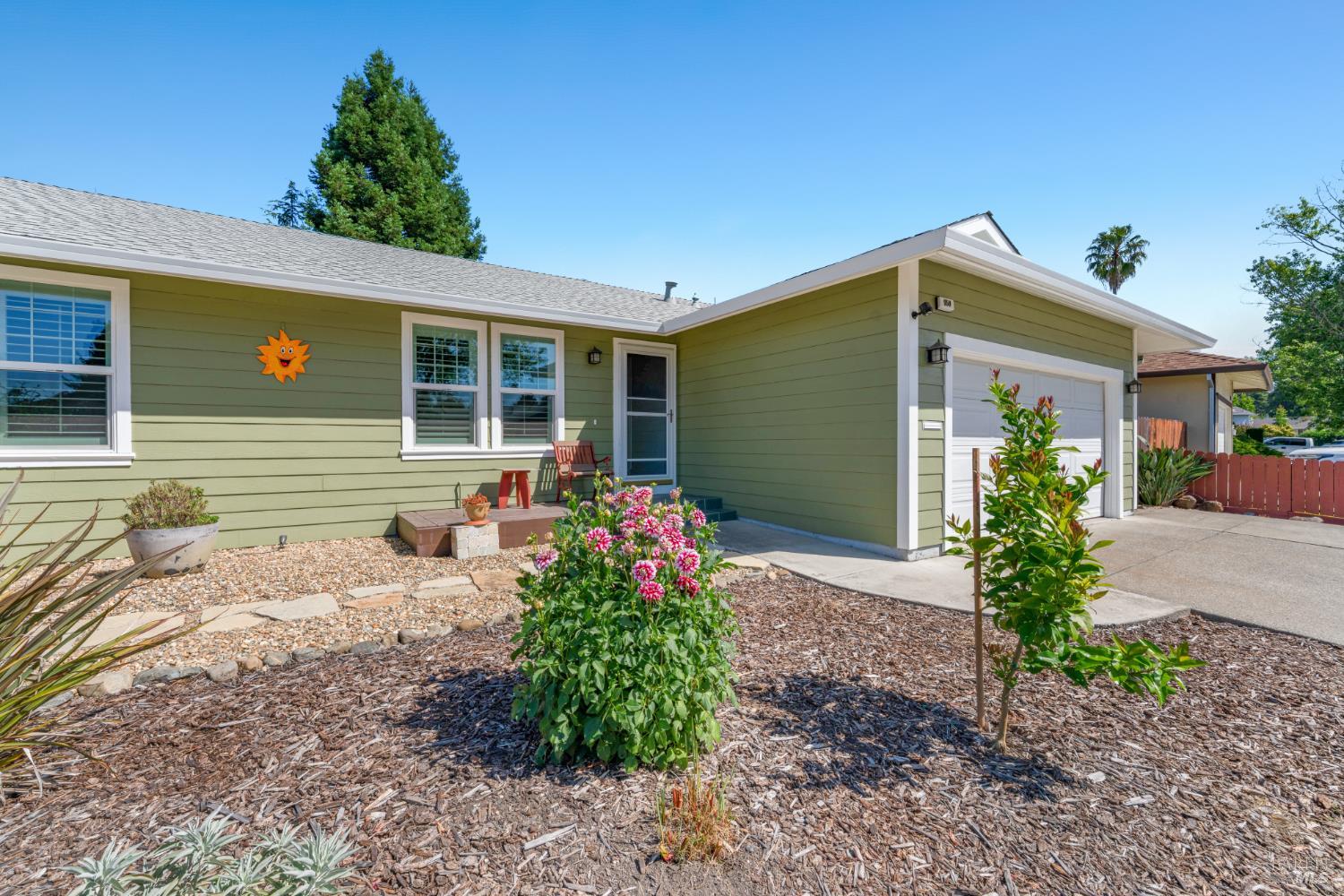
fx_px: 523
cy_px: 448
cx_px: 672
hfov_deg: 104.3
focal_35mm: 14
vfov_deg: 81.2
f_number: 10
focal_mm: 14
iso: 200
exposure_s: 1/200
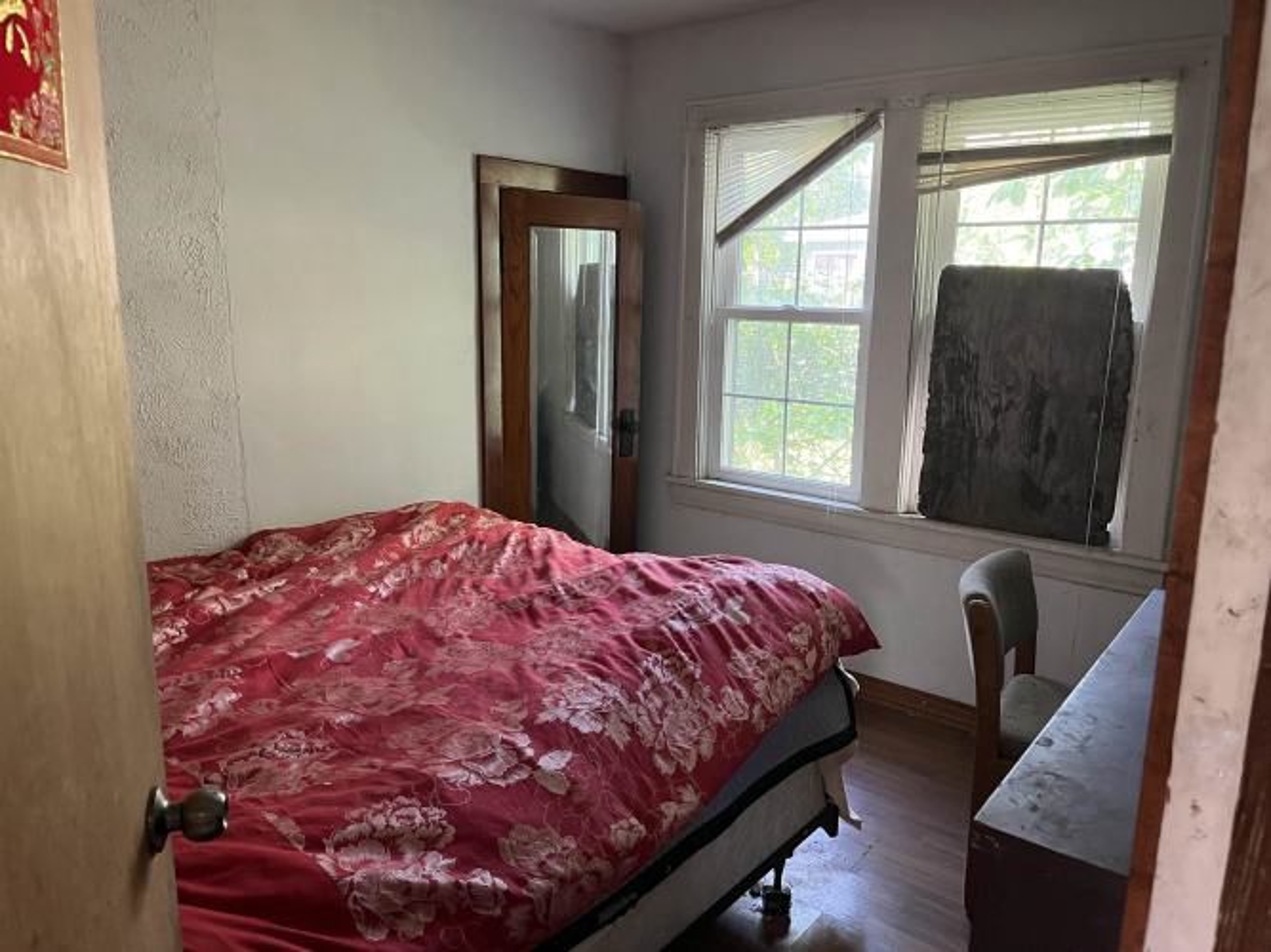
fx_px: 954
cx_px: 636
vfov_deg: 53.0
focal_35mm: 26
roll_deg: -1.3
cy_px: 476
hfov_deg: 67.3
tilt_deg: -11.3
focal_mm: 5.1
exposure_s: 1/51
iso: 500
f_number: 1.6
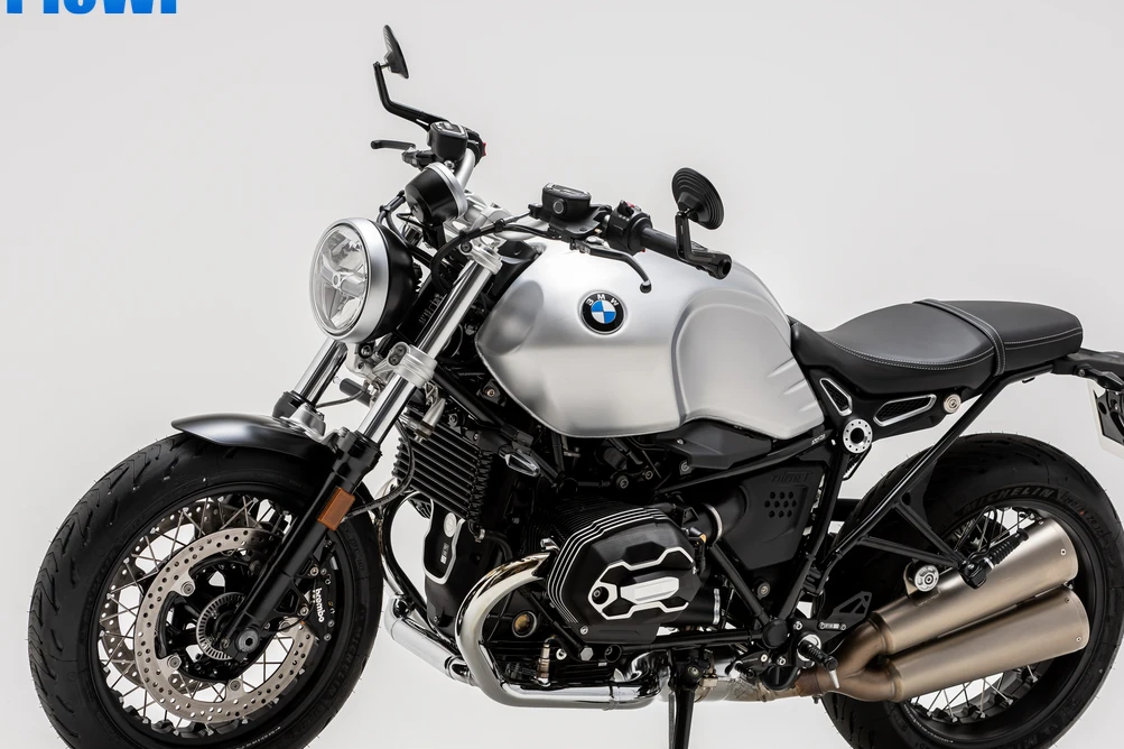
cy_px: 383
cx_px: 592
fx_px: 4182
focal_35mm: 134
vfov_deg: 10.2
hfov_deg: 15.3
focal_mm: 105
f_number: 8
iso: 100
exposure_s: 1/125
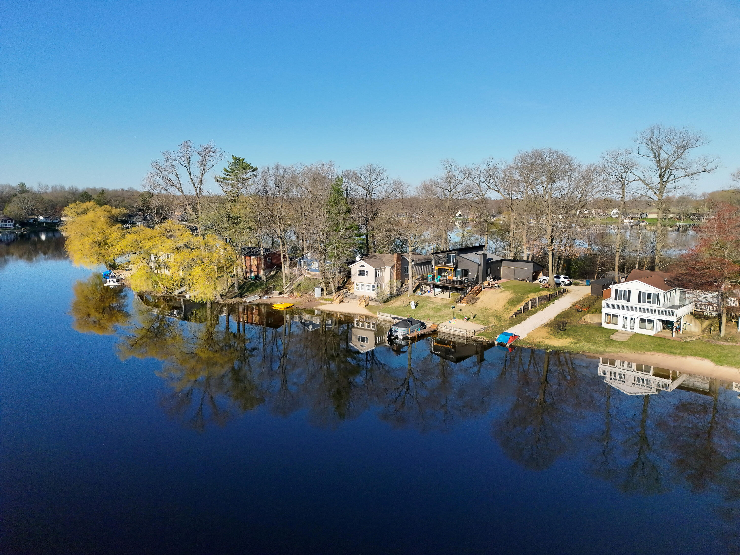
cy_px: 278
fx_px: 513
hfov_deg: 71.6
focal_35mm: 24
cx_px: 370
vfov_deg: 56.8
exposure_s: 1/4000
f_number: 1.7
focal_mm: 6.72
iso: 230
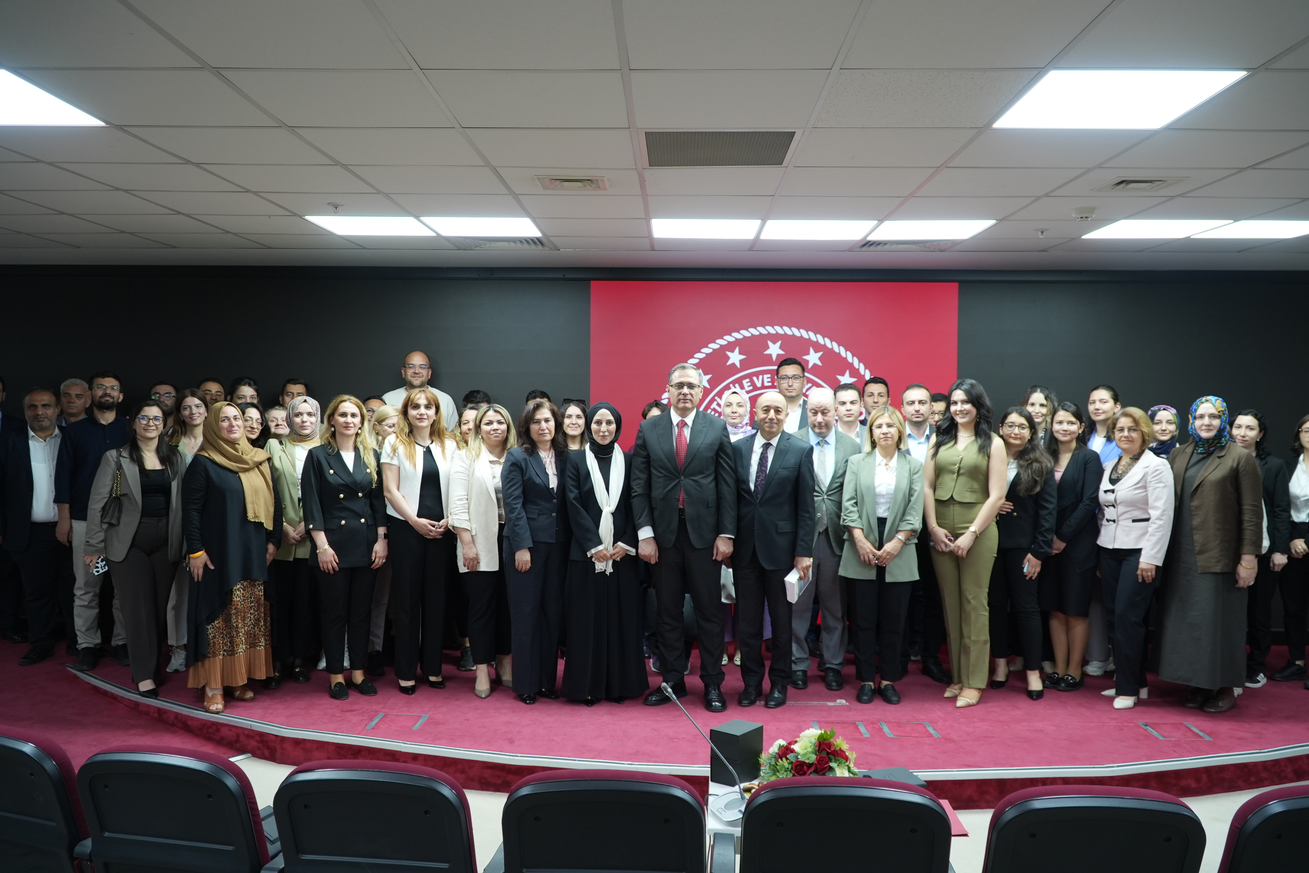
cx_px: 654
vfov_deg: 47.9
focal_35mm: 27
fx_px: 982
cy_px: 436
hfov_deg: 67.4
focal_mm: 18
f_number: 4
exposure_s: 1/30
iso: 500
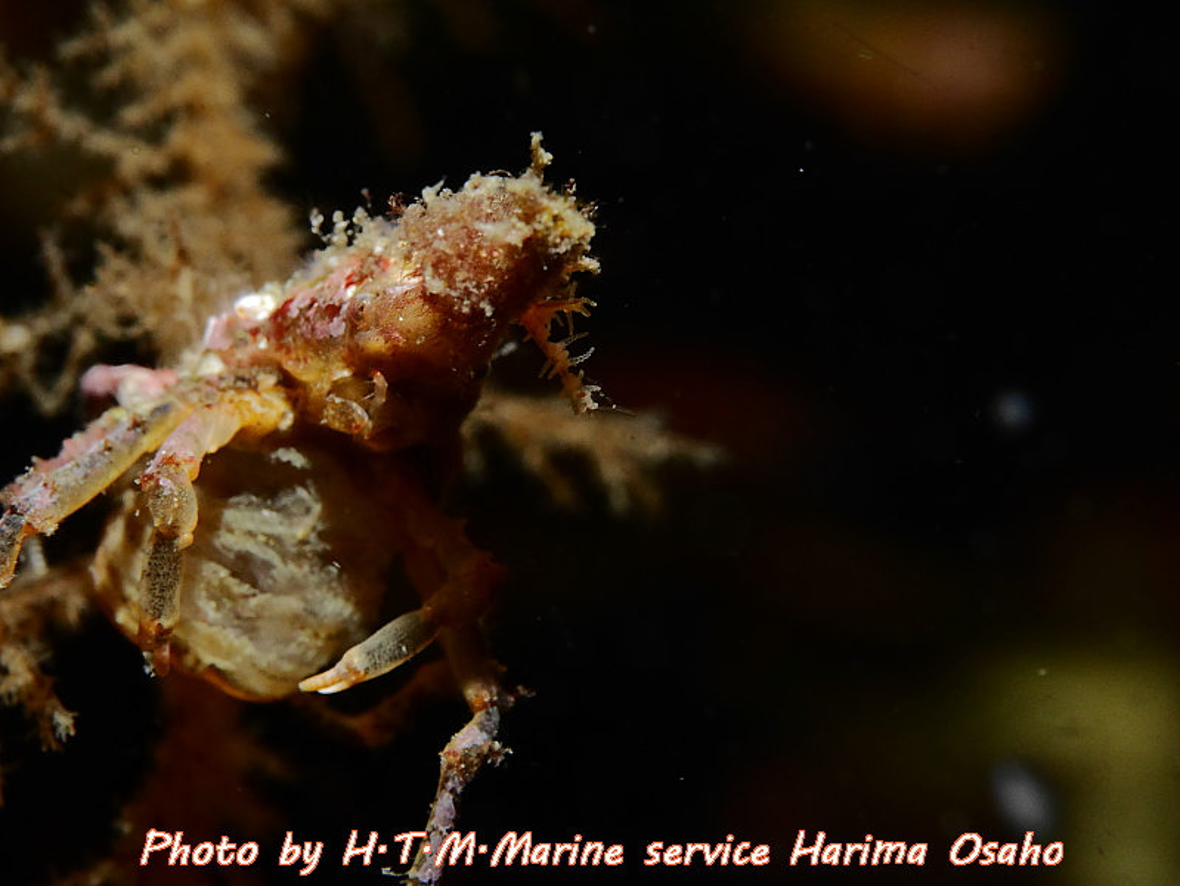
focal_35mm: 90
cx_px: 590
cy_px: 443
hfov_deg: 21.8
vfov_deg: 16.4
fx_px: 3069
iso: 2500
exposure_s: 1/100
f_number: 11
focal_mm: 45
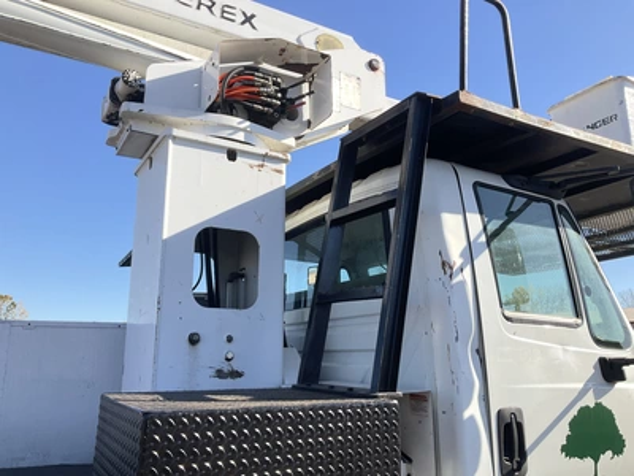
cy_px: 238
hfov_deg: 61.7
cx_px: 317
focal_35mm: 29
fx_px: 531
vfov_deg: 48.2
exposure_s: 1/1221
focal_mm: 3
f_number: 1.8
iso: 25
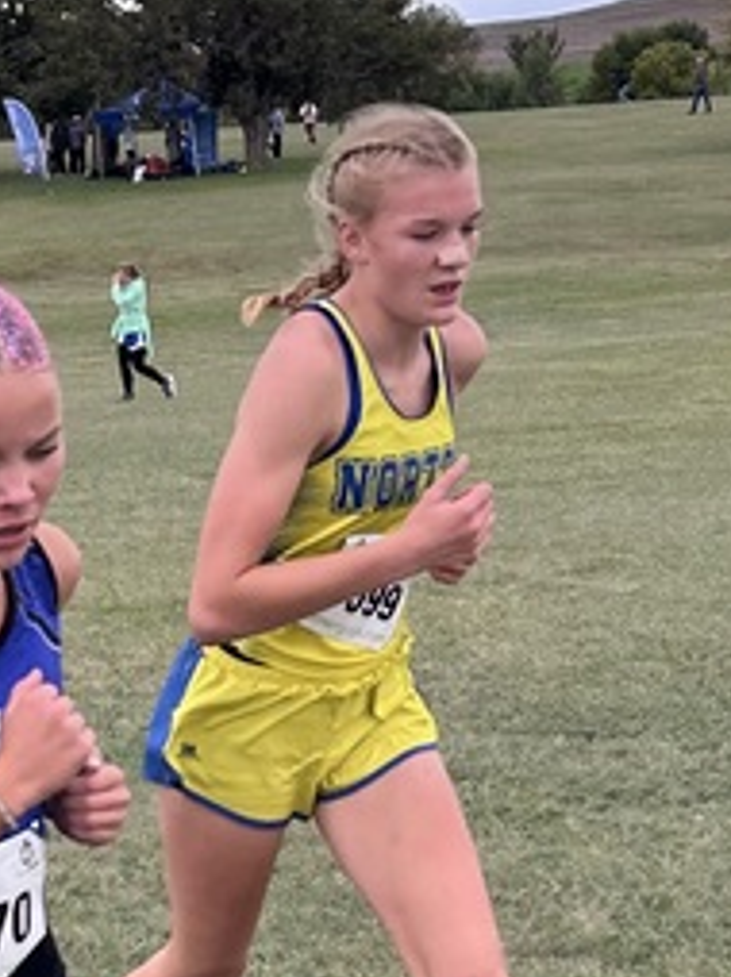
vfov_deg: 18.5
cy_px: 850
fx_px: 2961
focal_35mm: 105
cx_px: 108
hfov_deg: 14.0
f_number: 1.5
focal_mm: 5.7
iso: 50
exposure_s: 1/399
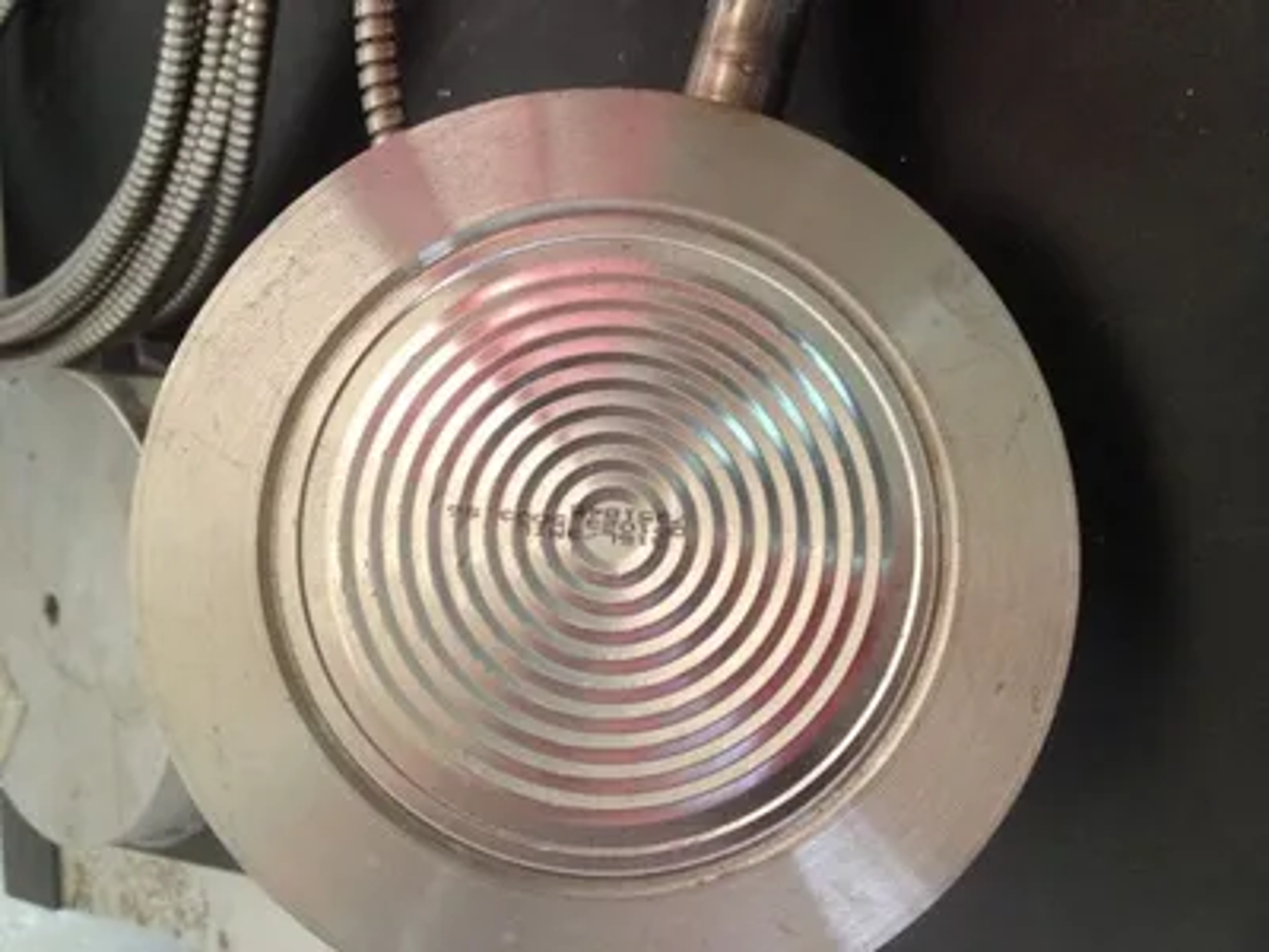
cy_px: 476
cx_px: 634
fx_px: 1283
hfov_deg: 52.6
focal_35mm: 35
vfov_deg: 40.7
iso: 160
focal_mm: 4.28
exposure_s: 1/20
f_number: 2.4
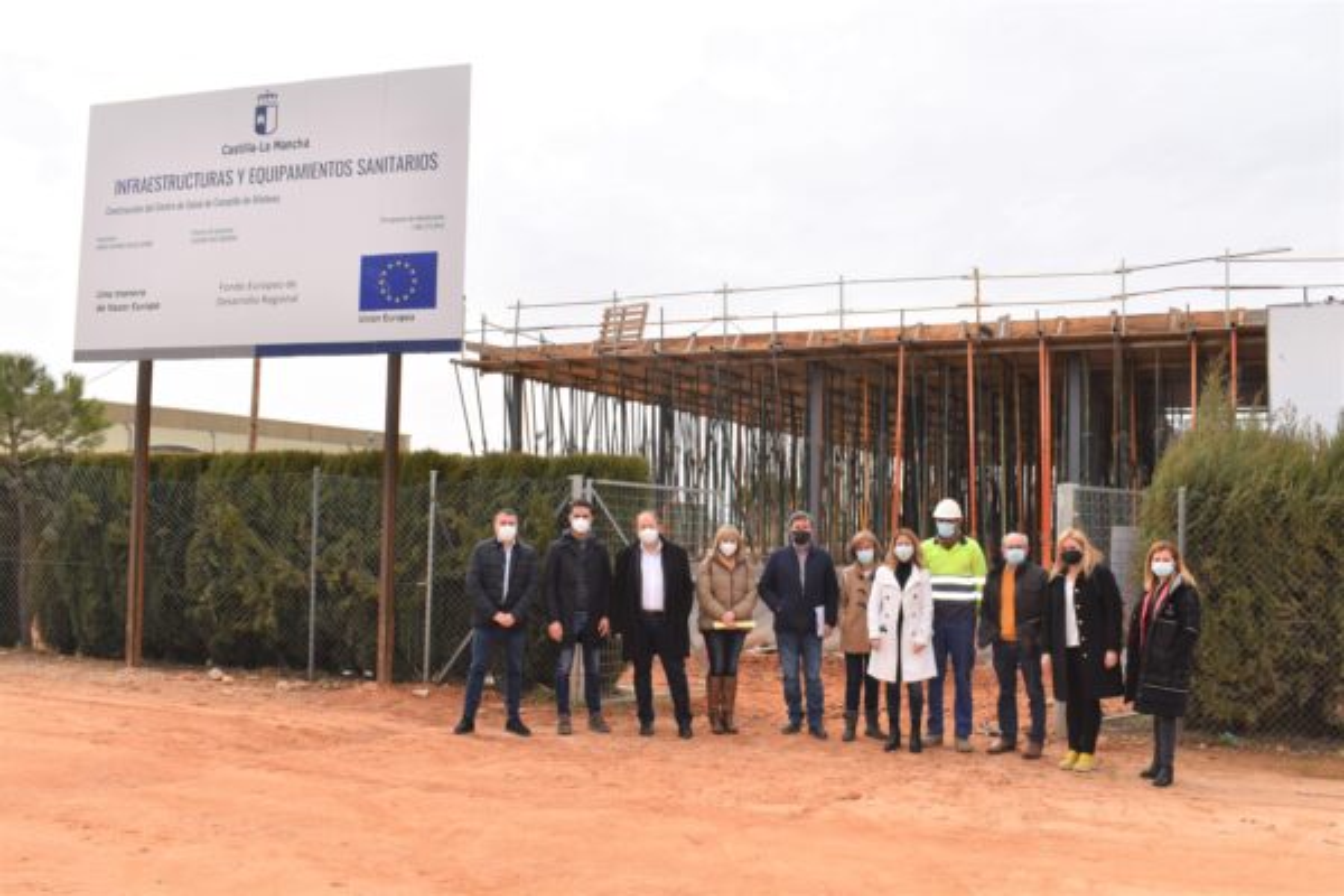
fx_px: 1120
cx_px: 672
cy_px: 448
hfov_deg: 61.9
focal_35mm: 30
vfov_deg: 43.6
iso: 100
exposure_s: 1/200
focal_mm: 20
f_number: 11
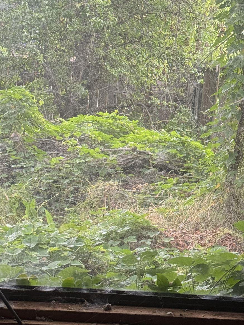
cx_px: 67
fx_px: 893
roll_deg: -3.9
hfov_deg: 15.5
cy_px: 120
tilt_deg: -1.4
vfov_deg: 20.6
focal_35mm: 95
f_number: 1.78
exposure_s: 1/121
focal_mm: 6.76
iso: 50
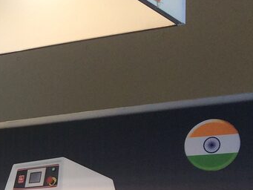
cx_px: -213
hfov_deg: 14.4
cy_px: 221
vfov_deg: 12.2
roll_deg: -2.8
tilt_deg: +2.3
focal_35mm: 119
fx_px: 870
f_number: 2.2
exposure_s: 1/100
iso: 50
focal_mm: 4.15
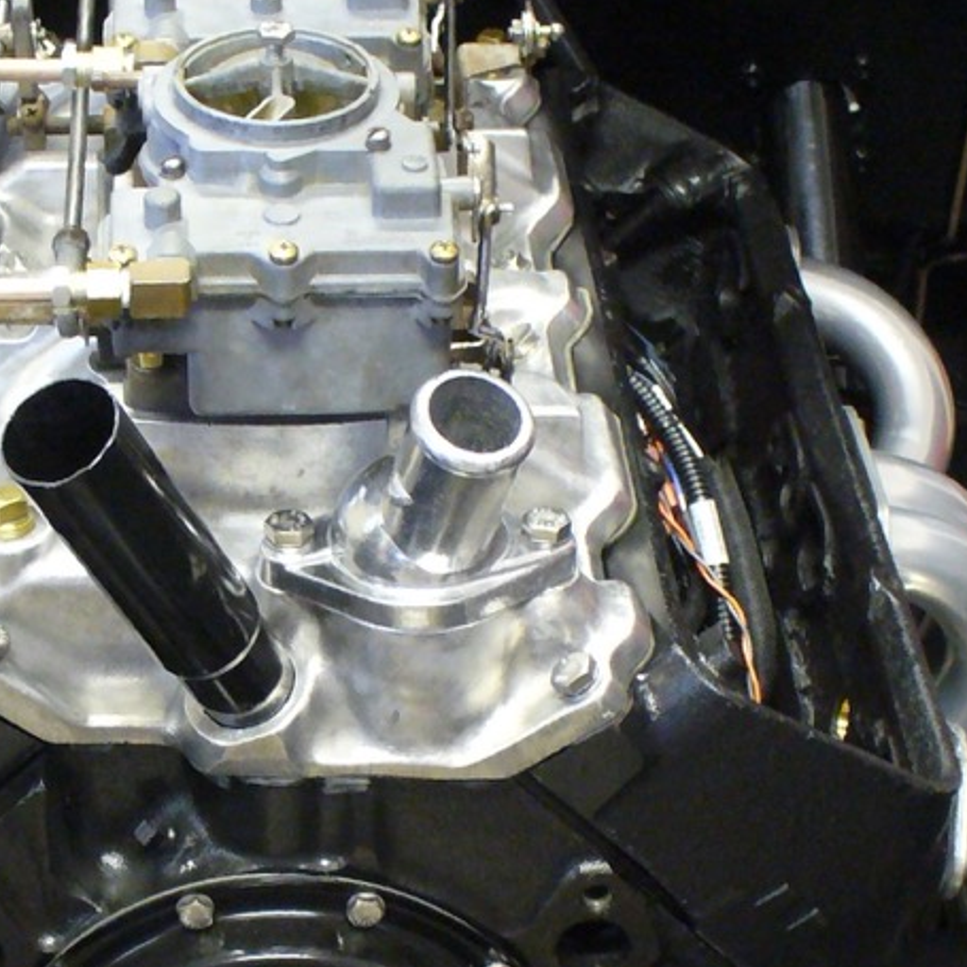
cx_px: 315
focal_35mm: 92
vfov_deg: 18.8
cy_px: 693
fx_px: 2908
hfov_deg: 18.8
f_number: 2.8
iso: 200
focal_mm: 6.1
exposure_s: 1/8
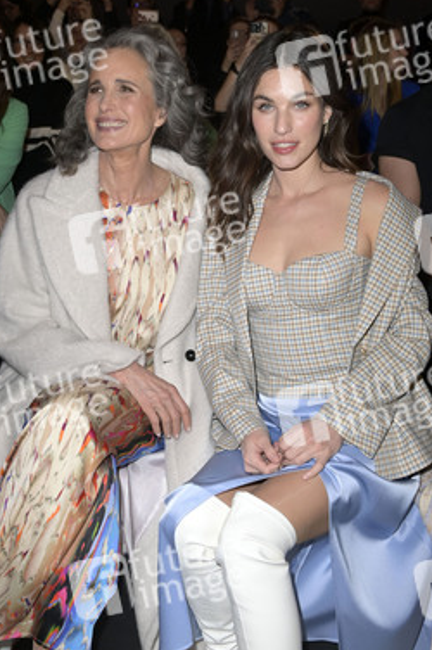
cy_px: 320
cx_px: 207
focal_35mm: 34
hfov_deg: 38.8
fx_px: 613
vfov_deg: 55.8
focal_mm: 32
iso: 640
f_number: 5.6
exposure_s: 1/80
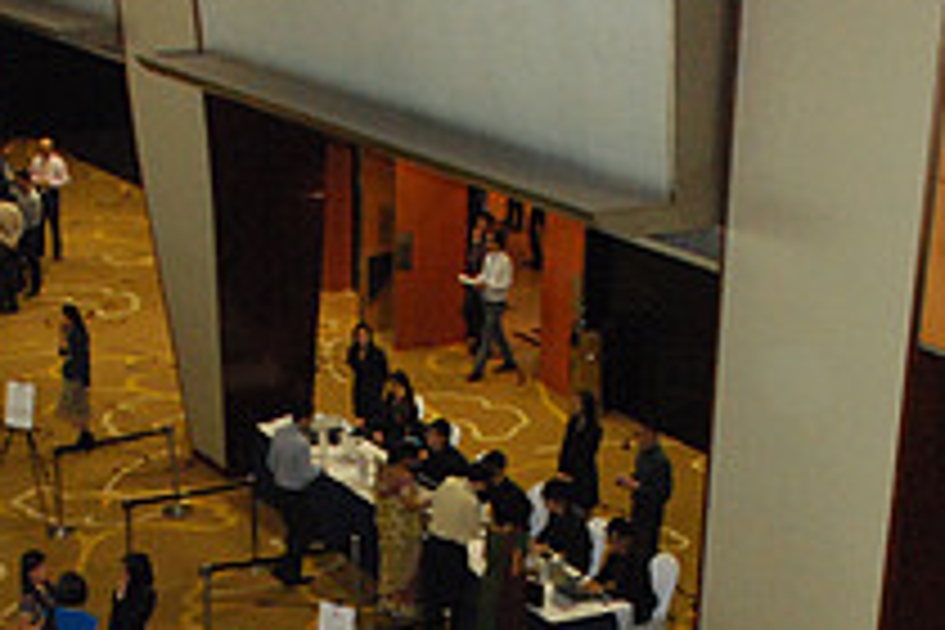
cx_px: 423
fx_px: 2179
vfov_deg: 15.8
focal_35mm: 83
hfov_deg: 24.5
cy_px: 770
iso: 1600
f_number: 5
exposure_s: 1/40
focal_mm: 20
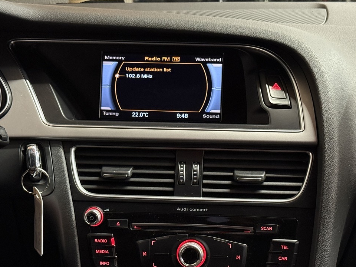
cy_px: 180
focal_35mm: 72
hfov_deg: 27.0
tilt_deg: -17.1
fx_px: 740
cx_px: 187
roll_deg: +0.4
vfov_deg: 20.4
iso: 400
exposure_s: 1/40
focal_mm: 6.76
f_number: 1.78
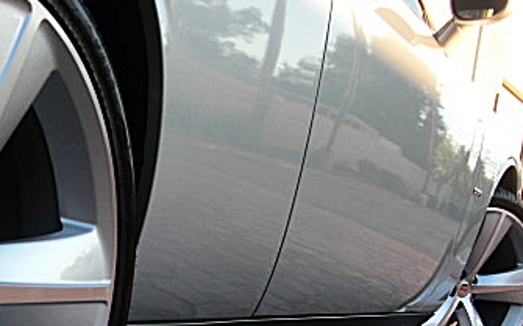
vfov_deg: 17.5
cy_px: 307
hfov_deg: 27.3
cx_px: 62
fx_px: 1040
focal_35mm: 73
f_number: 2.8
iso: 50
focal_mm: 6.3
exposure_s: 1/160
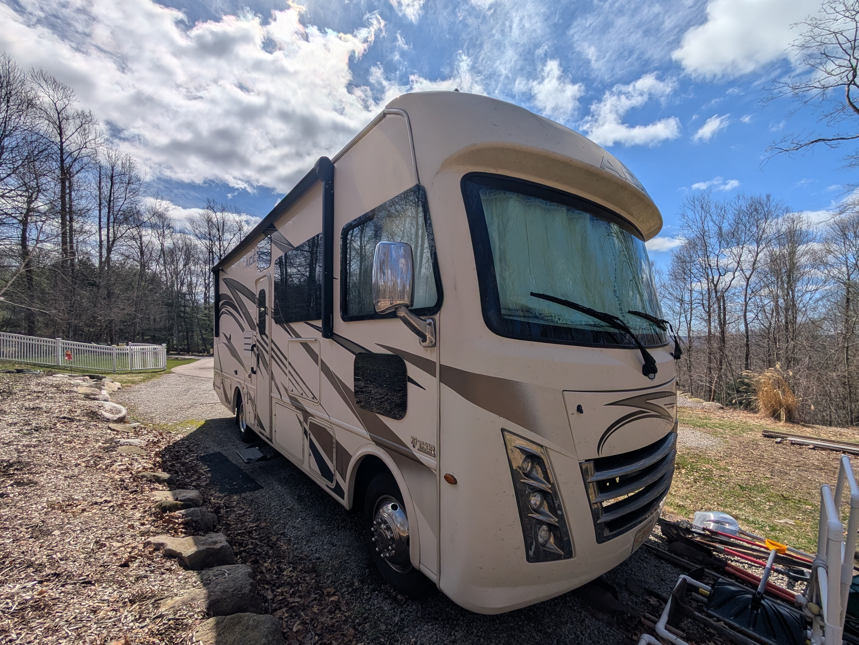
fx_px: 323
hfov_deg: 106.1
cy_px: 343
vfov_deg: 89.8
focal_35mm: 13
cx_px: 444
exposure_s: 1/14706
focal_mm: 2.02
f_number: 1.7
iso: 57
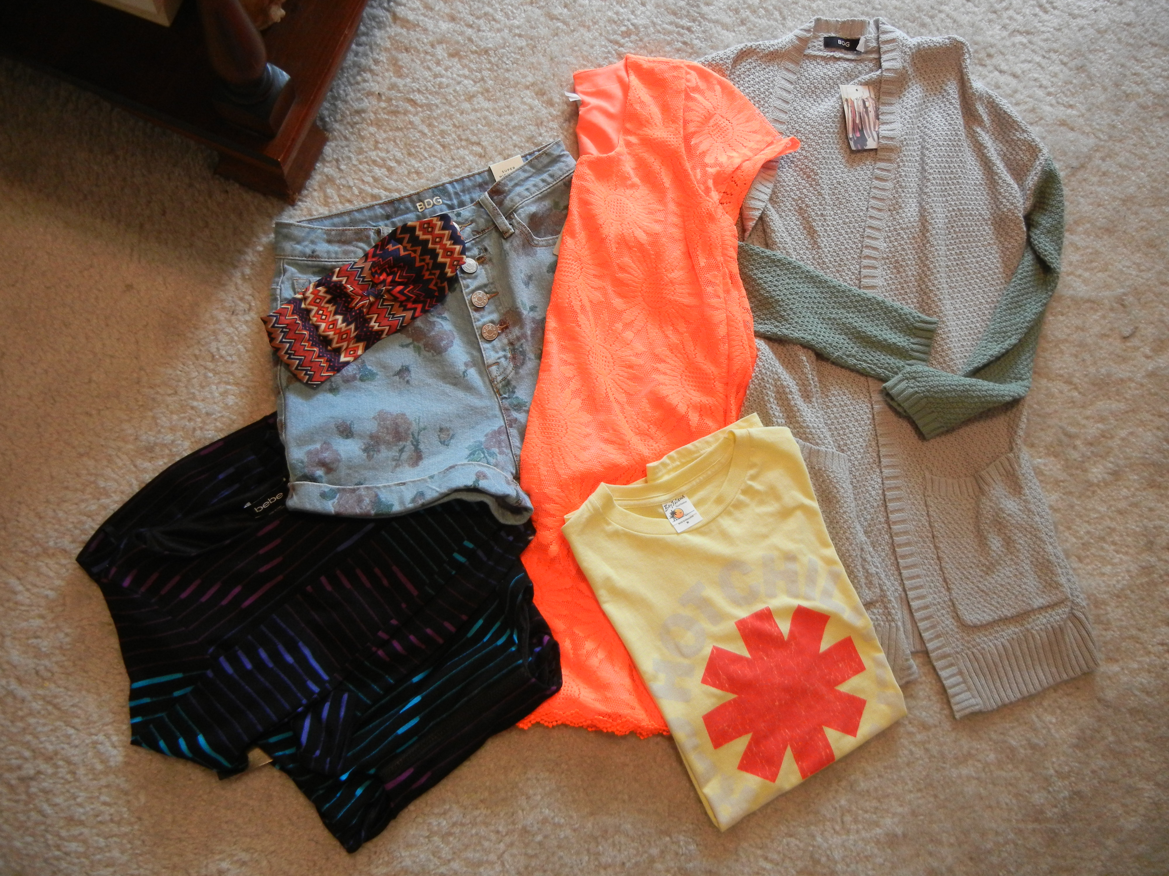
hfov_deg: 60.0
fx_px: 1013
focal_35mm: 30
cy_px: 438
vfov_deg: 46.8
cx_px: 584
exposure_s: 1/18.6
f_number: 3.5
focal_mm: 5.4
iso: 400
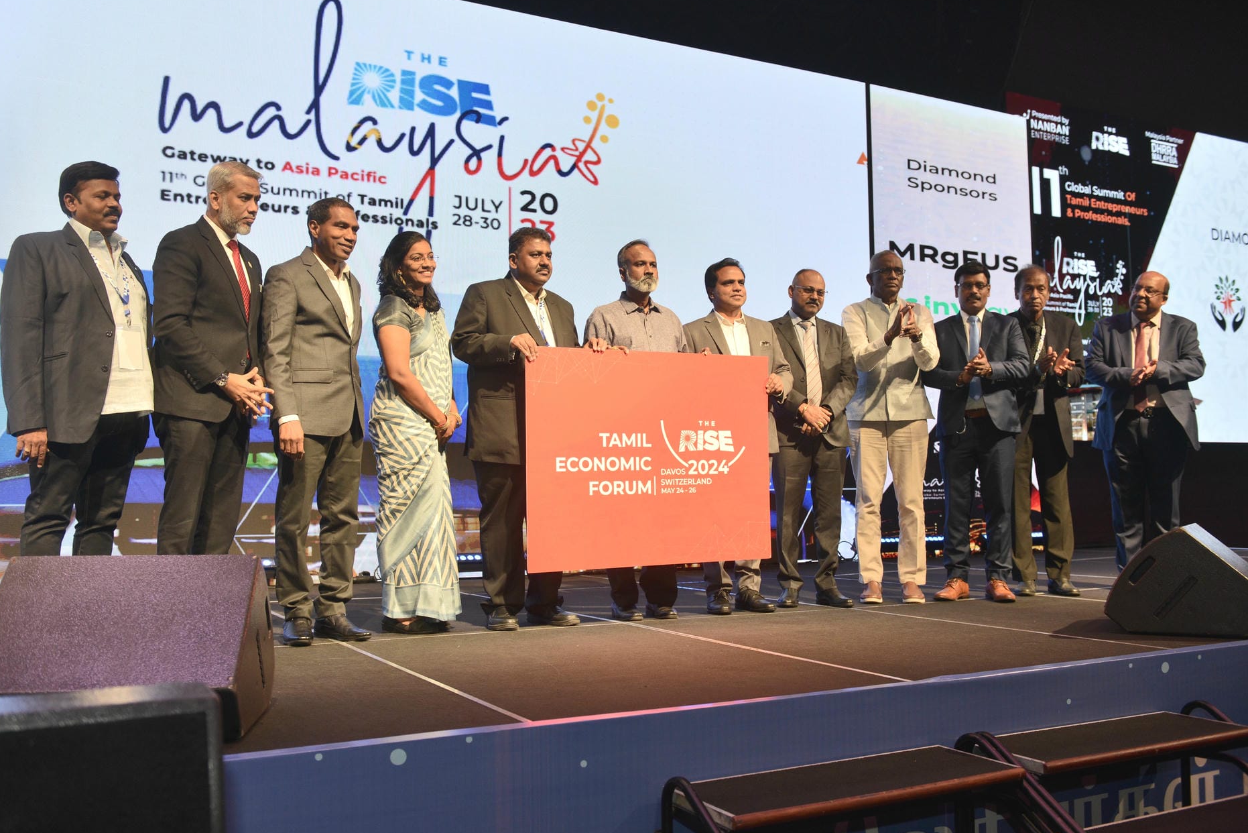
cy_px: 409
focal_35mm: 33
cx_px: 605
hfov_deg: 57.2
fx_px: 1144
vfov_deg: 40.0
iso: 500
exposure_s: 1/200
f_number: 3.5
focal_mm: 32
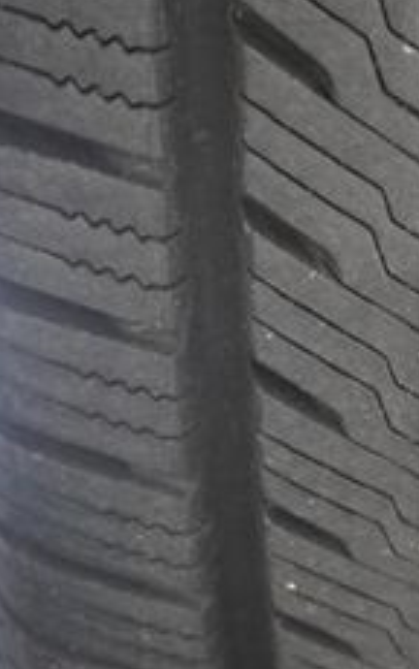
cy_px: 182
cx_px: 596
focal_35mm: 156
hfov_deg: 8.3
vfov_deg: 13.4
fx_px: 2847
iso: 1250
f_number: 5.6
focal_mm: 37
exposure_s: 1/60
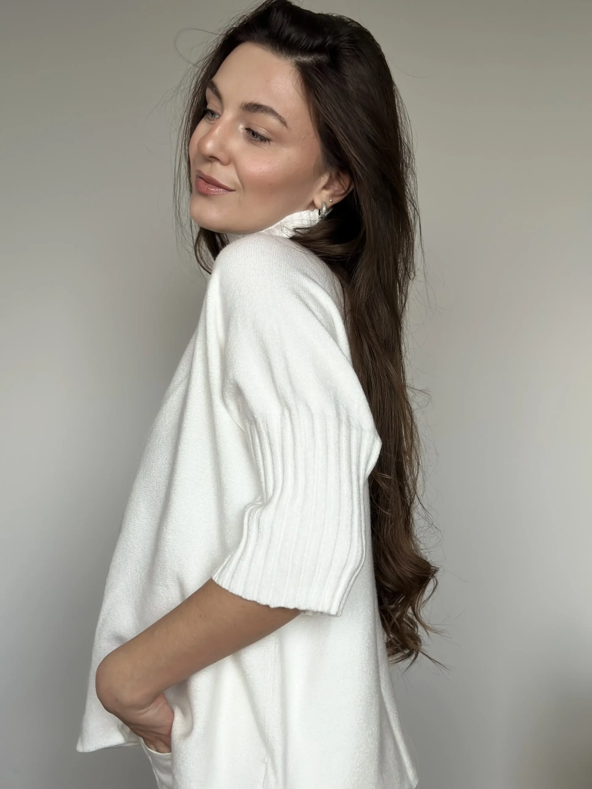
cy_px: 394
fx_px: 1095
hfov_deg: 30.3
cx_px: 296
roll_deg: -2.1
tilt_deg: +0.0
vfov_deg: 39.7
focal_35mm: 48
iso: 125
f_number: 1.78
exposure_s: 1/107
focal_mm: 6.86
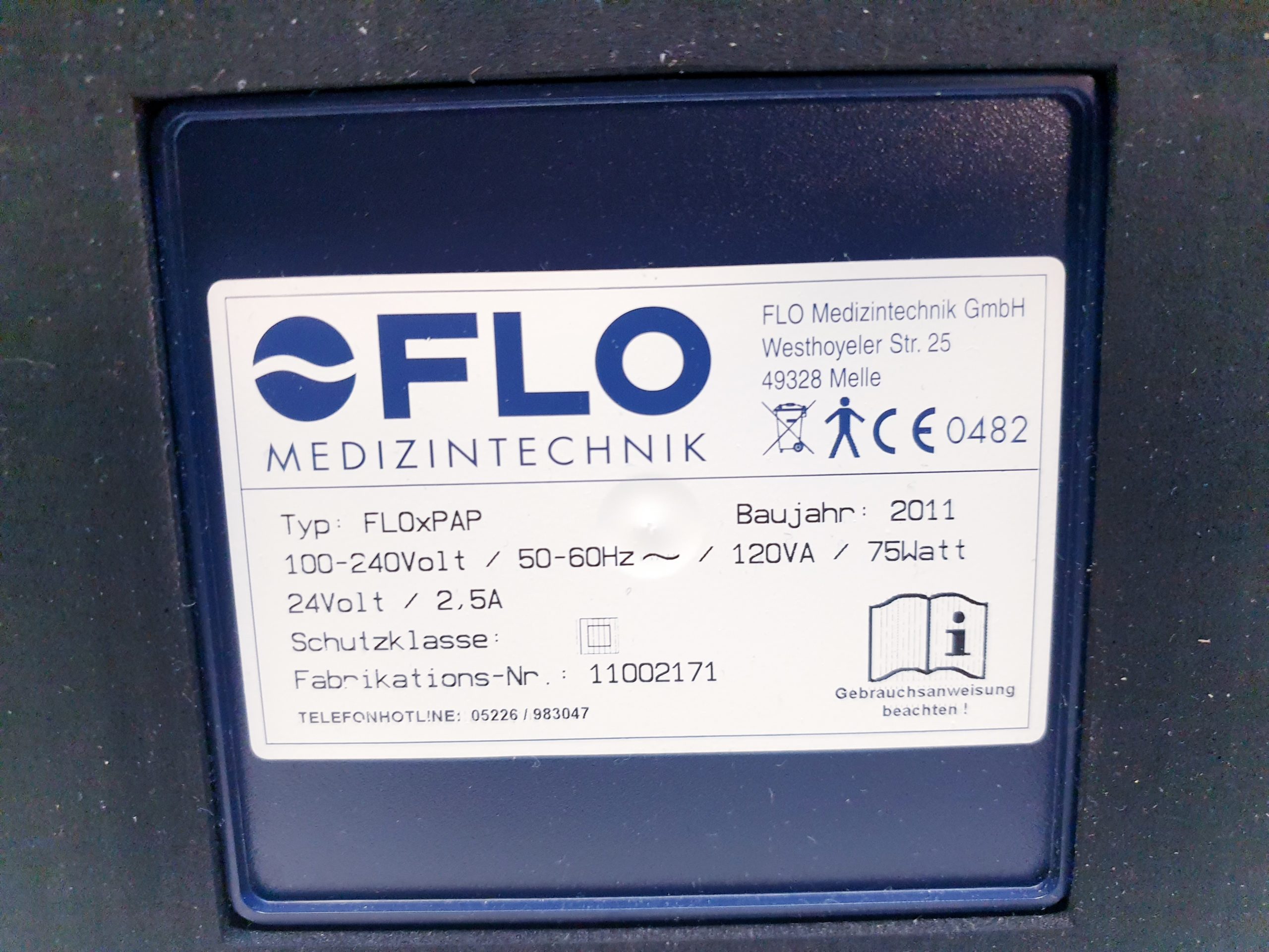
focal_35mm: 26
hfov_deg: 67.3
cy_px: 476
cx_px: 634
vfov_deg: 53.1
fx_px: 953
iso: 320
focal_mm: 4.3
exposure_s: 1/100
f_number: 1.5
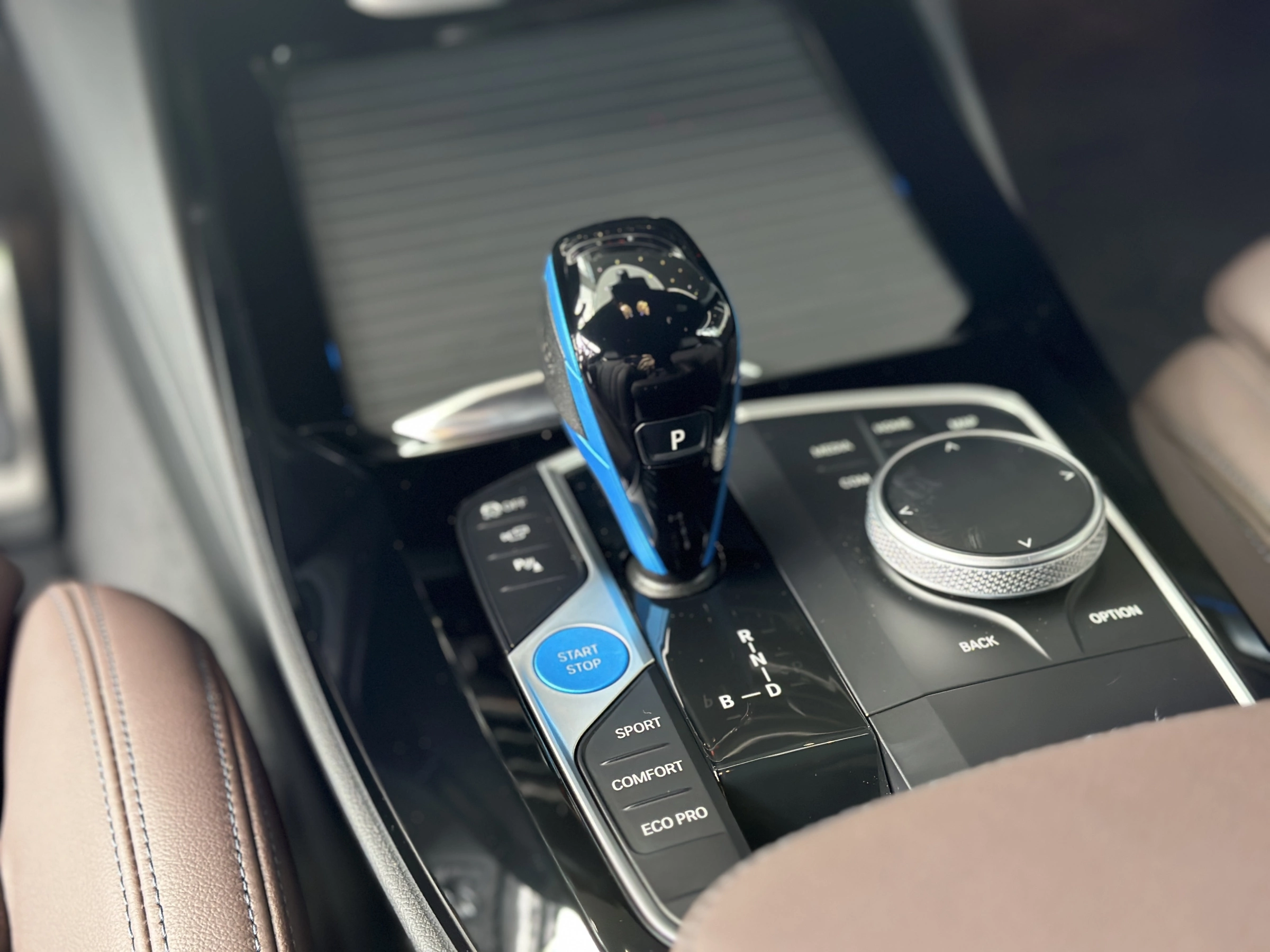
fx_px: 1761
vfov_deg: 30.3
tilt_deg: -39.4
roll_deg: +2.9
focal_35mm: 48
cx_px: 635
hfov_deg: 39.7
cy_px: 476
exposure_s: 1/50
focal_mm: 6.86
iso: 250
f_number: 1.78
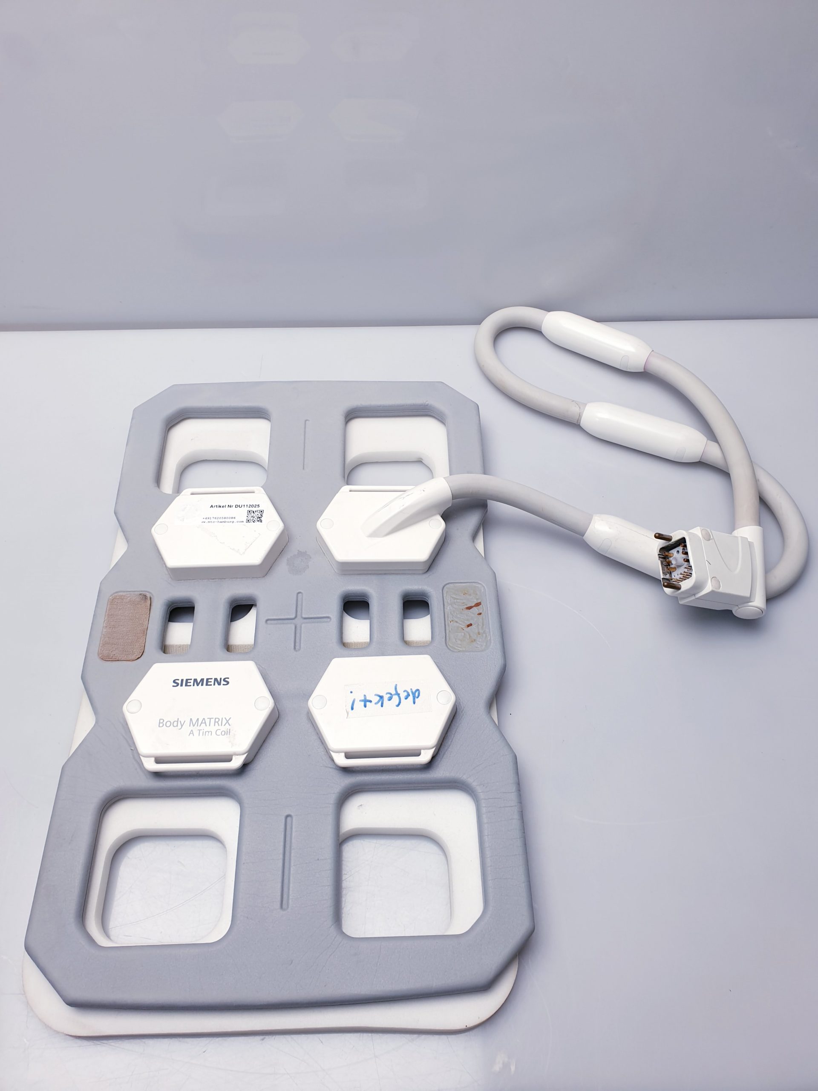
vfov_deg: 67.3
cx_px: 409
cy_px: 546
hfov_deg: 53.1
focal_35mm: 26
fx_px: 819
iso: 50
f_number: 2.4
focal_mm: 4.3
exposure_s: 1/100
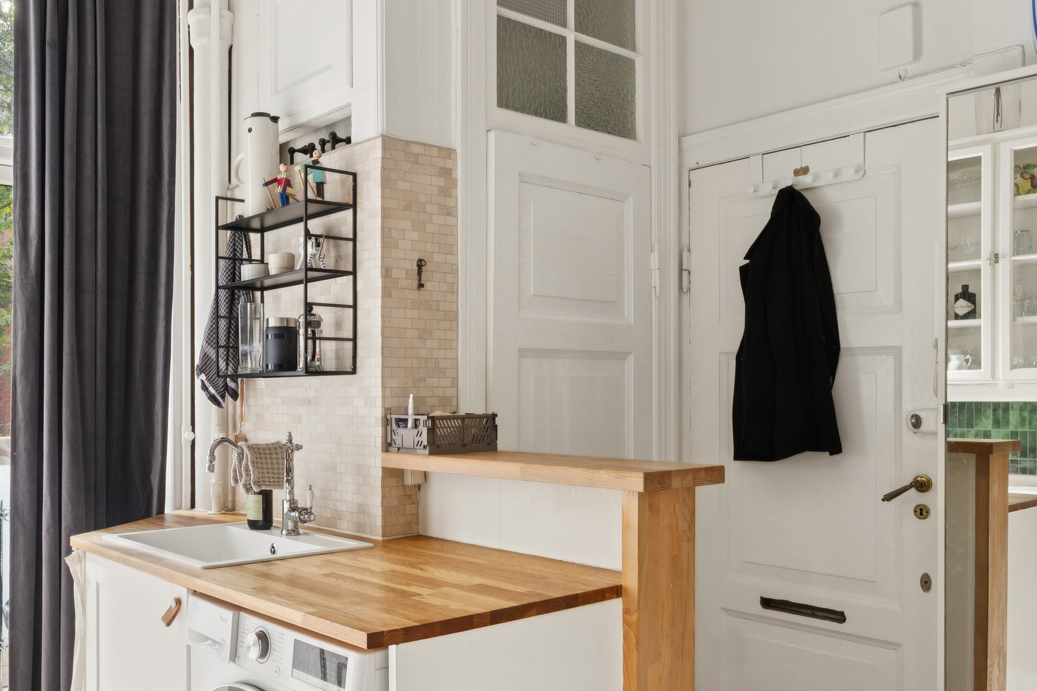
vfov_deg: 40.7
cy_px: 395
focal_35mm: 32
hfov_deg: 56.4
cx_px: 308
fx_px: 930
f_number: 7.1
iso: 250
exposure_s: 1/30
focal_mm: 12.5
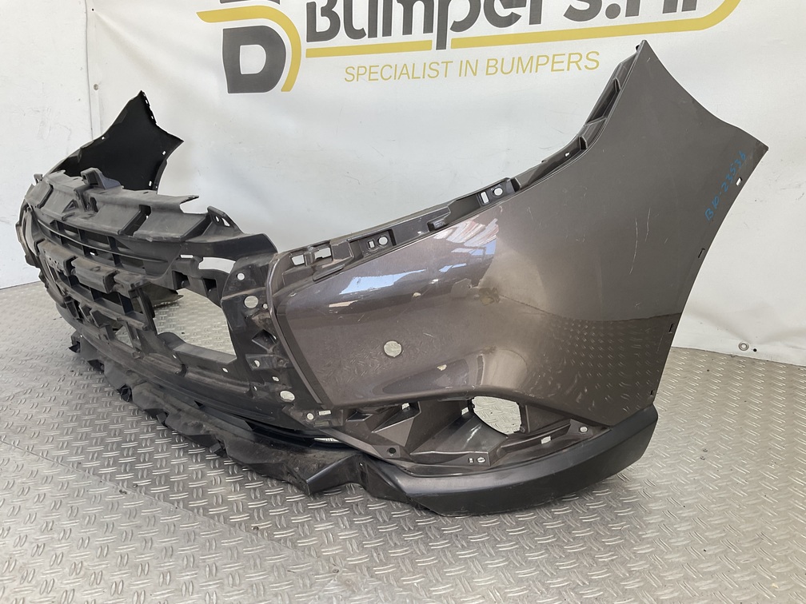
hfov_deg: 61.7
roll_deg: +0.3
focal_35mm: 29
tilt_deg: -16.2
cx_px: 403
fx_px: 675
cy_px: 302
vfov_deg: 48.2
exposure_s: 1/120
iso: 20
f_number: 1.8
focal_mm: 3
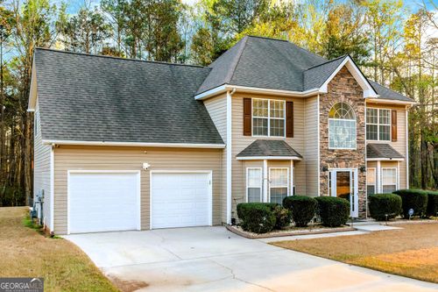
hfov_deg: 53.1
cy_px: 146
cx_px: 219
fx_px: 438
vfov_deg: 36.8
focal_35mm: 36
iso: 3200
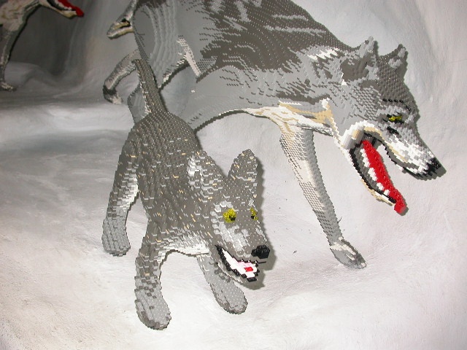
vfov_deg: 37.7
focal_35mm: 38
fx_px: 513
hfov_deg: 49.0
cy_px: 175
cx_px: 234
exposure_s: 1/60
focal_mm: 7.85
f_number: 2.6
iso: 100
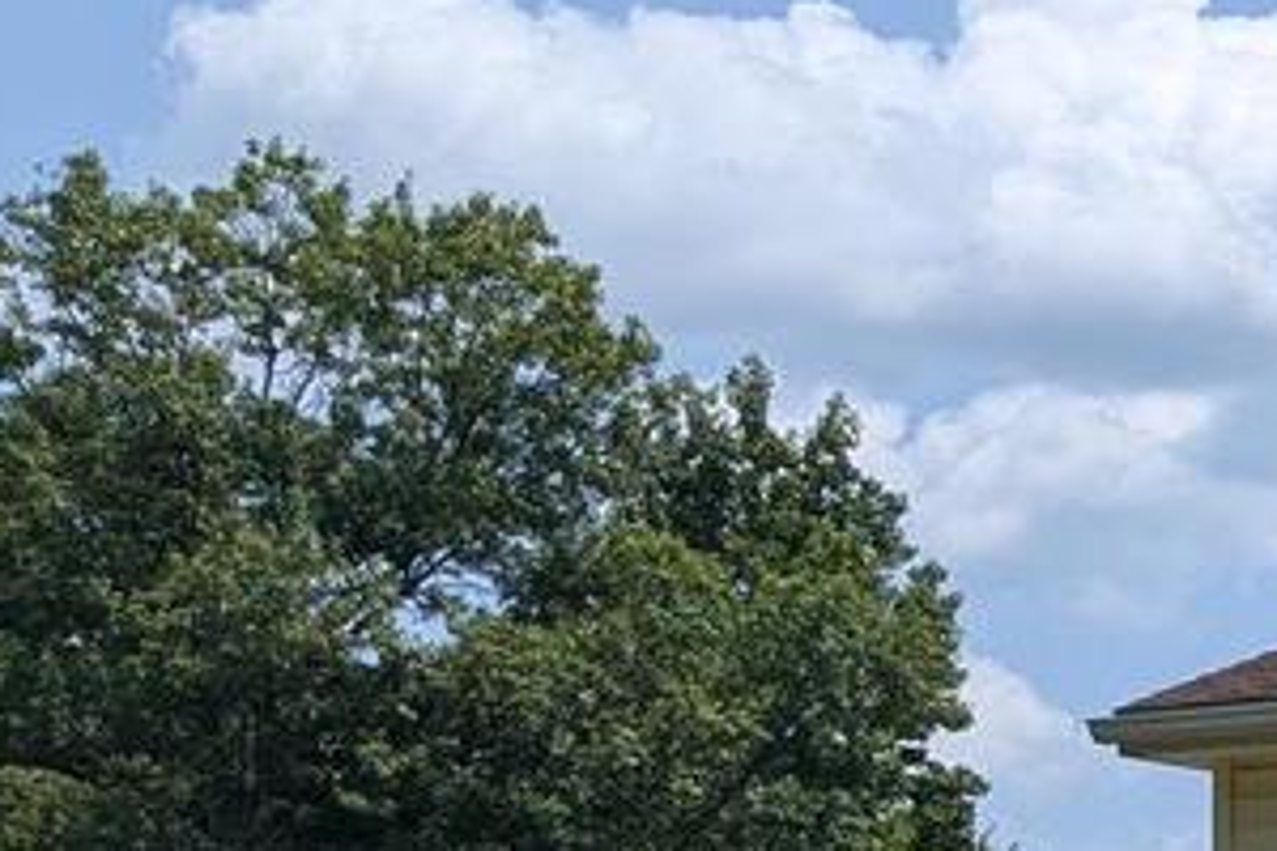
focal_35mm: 120
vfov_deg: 10.8
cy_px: 1476
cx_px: 2626
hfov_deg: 14.1
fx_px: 4256
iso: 41
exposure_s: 1/3058
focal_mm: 6.81
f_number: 1.85
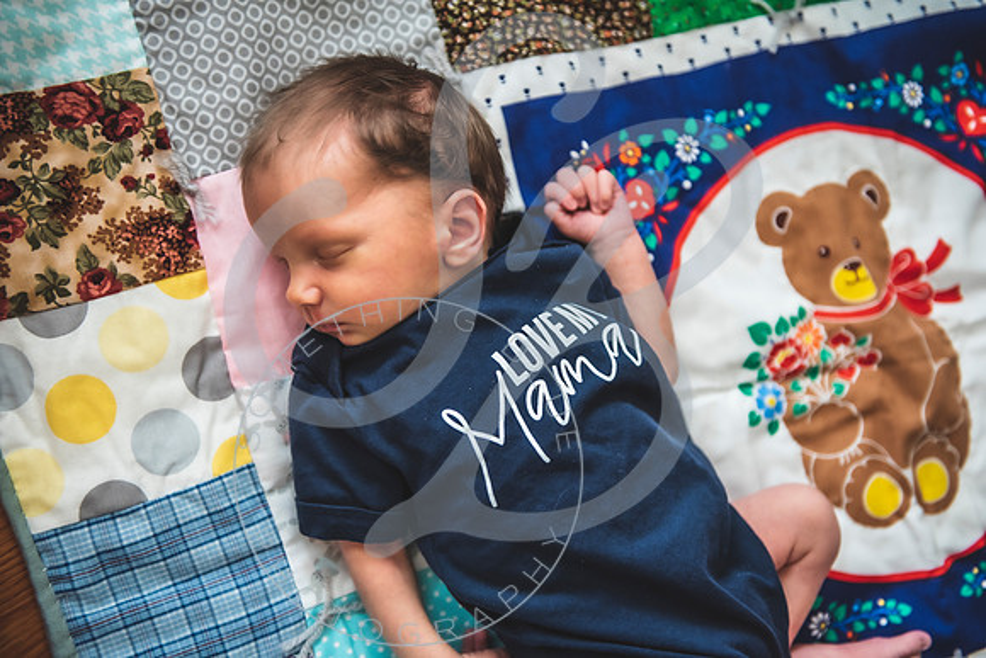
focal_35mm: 48
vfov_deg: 28.1
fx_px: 1315
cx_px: 493
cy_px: 329
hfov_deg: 41.1
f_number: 2.8
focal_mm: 48
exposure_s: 1/125
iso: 1000
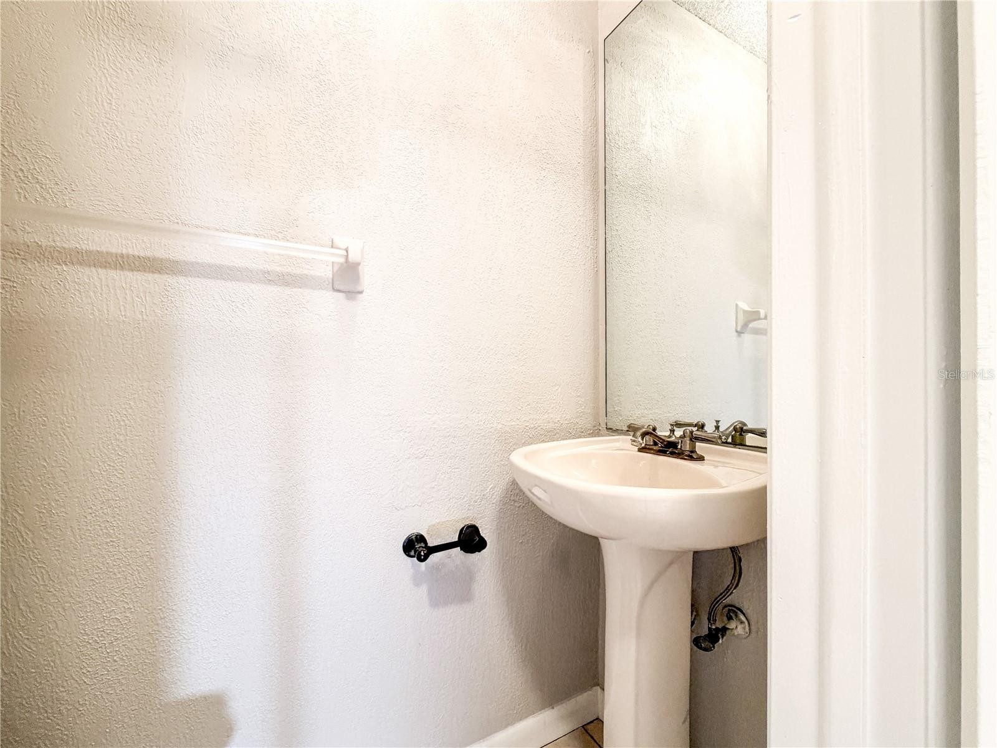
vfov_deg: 85.7
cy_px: 374
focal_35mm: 14
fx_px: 403
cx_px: 498
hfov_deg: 102.1
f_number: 2.2
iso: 320
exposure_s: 1/60
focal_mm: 2.22
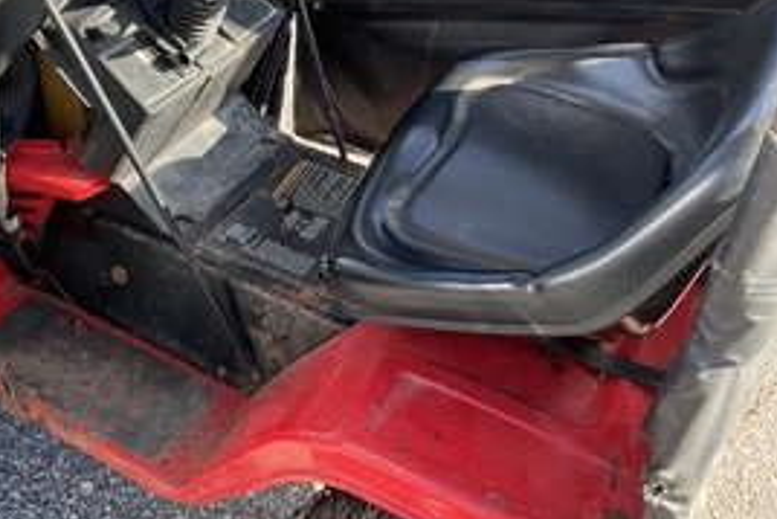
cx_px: 226
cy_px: 125
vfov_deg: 29.4
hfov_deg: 42.6
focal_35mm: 45
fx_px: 972
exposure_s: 1/172
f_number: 1.8
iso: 32
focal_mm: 3
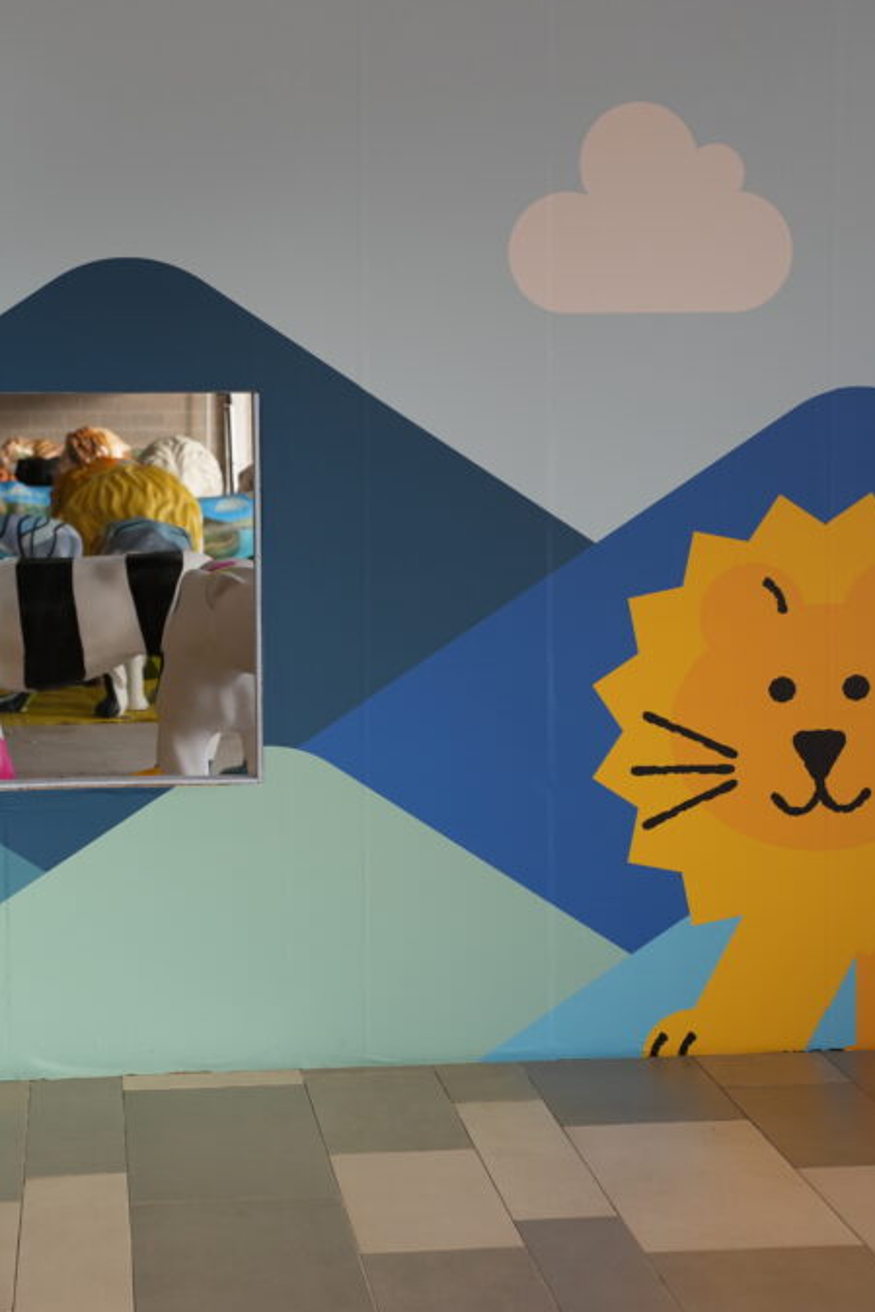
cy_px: 658
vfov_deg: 28.8
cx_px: 403
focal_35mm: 70
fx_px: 2551
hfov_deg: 19.5
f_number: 4
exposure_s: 1/160
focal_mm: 46
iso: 400
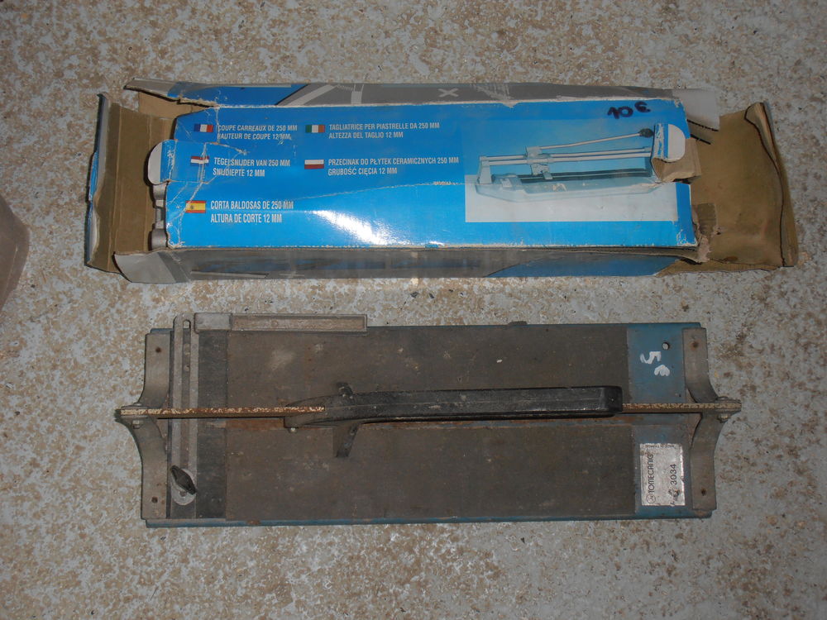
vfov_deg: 25.7
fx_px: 1362
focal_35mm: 57
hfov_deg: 33.8
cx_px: 414
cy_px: 310
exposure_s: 1/50
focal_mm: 10.04
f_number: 4.5
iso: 125
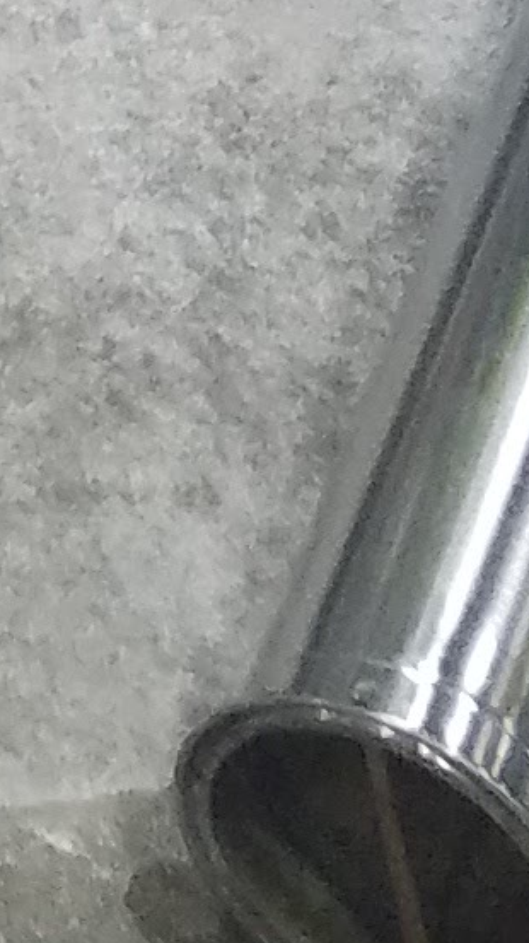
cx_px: -1645
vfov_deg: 8.4
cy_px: -2062
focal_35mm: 207
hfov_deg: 5.2
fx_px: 5168
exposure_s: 1/40
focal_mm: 4.2
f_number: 1.7
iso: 125
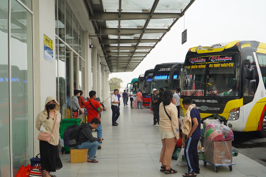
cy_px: 85
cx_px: 136
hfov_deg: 53.1
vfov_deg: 36.9
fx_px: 266
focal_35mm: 36
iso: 100
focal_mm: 22
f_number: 6.3
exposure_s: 1/100
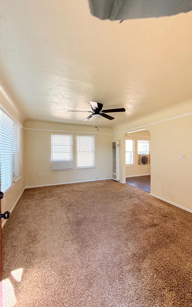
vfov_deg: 101.5
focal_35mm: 15
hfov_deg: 74.5
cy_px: 153
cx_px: 107
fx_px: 126
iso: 64
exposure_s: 1/143
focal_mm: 2.22
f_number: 2.2
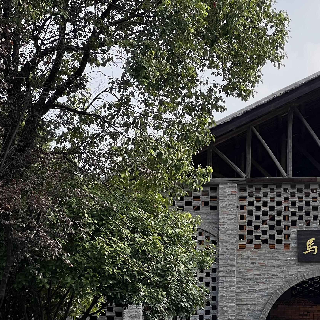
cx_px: 323
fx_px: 1705
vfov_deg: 10.7
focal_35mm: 163
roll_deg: -1.1
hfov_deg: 10.6
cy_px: 275
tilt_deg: +2.6
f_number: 2.8
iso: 32
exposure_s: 1/315
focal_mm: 9
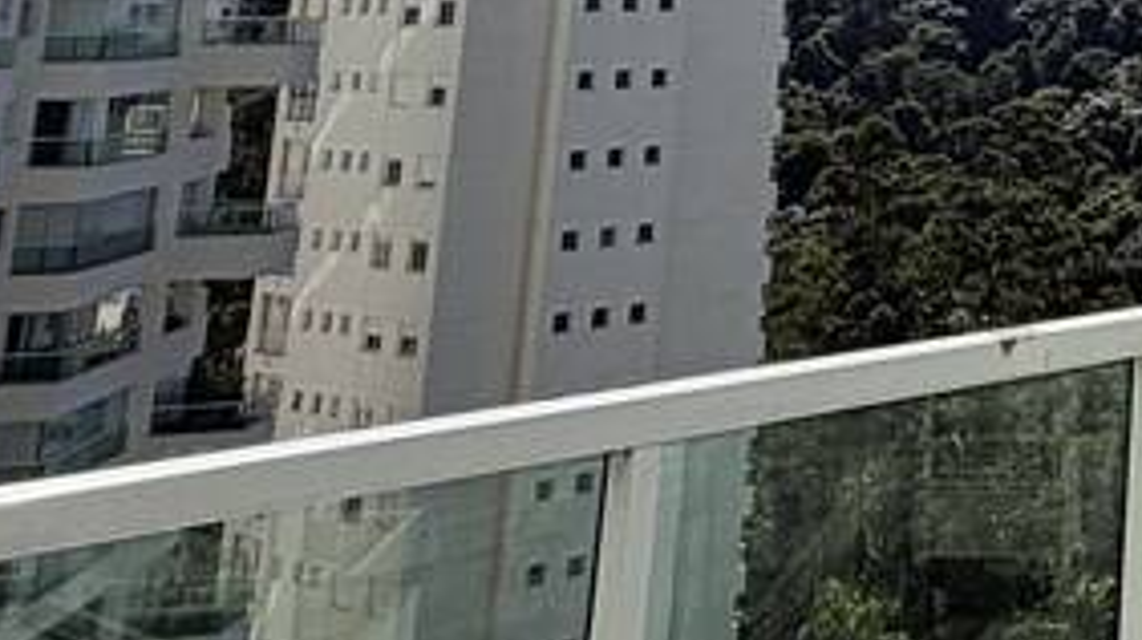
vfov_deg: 13.8
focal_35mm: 78
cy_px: -510
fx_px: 2360
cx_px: 1826
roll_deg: -0.2
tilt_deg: +11.9
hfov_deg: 21.6
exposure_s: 1/1285
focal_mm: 2.22
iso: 20
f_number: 2.2
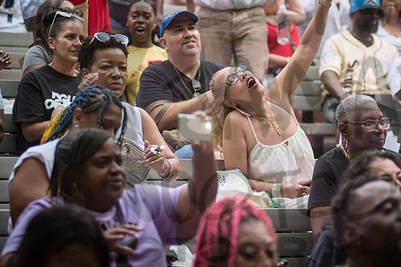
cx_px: 245
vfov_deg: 9.1
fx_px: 1681
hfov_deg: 13.6
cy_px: 107
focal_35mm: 151
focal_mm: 105
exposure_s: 1/1600
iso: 2000
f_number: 3.2
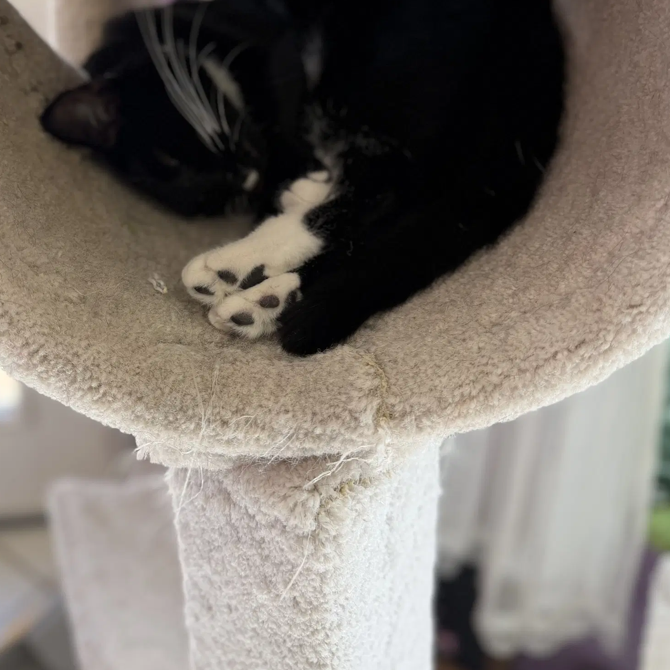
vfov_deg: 43.1
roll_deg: -0.4
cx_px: 308
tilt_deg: -20.7
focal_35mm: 37
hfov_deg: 44.9
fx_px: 810
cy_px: 147
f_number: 1.78
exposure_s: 1/138
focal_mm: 6.76
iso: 50
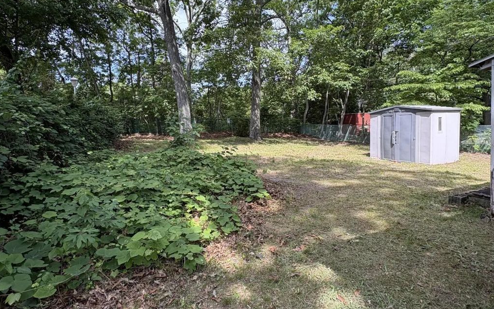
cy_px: 140
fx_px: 269
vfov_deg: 59.5
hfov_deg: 85.1
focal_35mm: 20
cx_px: 245
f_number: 2.2
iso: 40
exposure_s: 1/259
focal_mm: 2.22
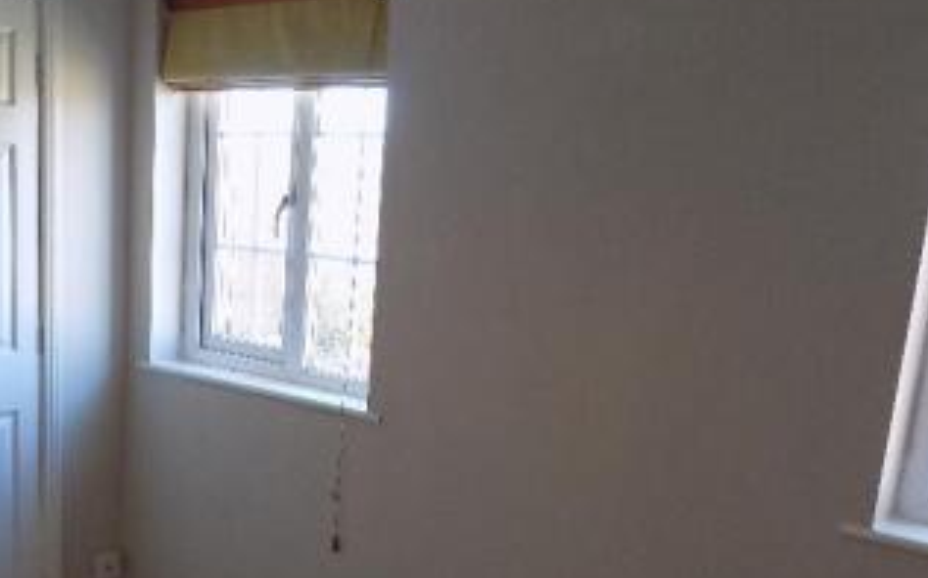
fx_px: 1137
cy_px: 456
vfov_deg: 28.0
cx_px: 233
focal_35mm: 45
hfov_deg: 43.0
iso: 140
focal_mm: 4
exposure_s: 1/30
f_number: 3.1
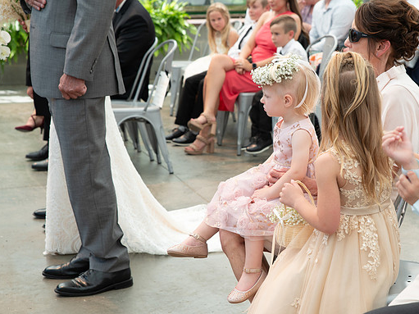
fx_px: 1029
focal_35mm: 85
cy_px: 178
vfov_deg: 17.4
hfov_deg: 23.0
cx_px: 266
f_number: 5
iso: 160
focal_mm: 66
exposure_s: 1/200
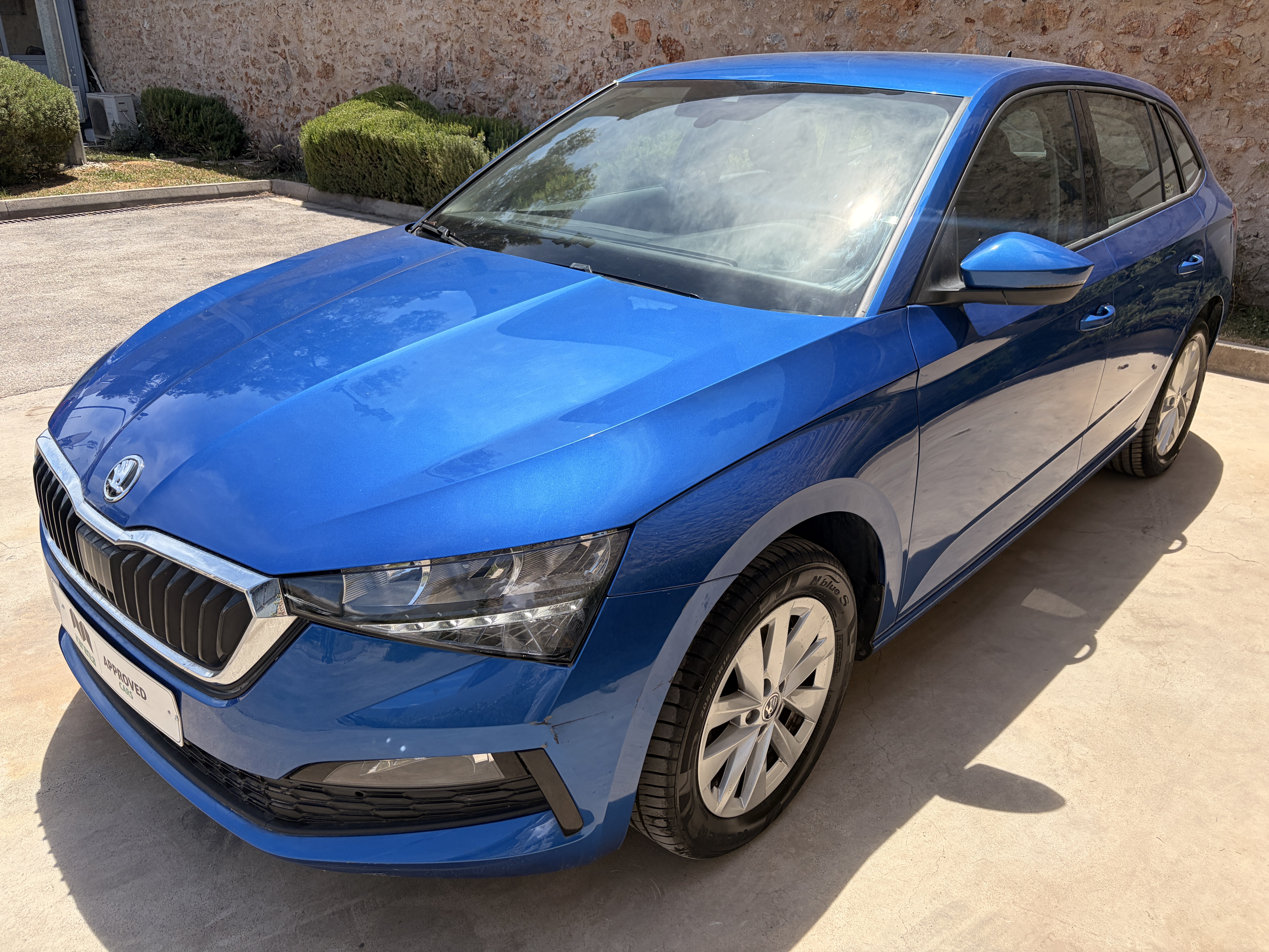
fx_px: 953
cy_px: 476
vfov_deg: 53.1
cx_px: 634
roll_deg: -2.1
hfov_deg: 67.3
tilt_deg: -23.2
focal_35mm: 26
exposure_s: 1/2364
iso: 50
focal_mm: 5.96
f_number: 1.6
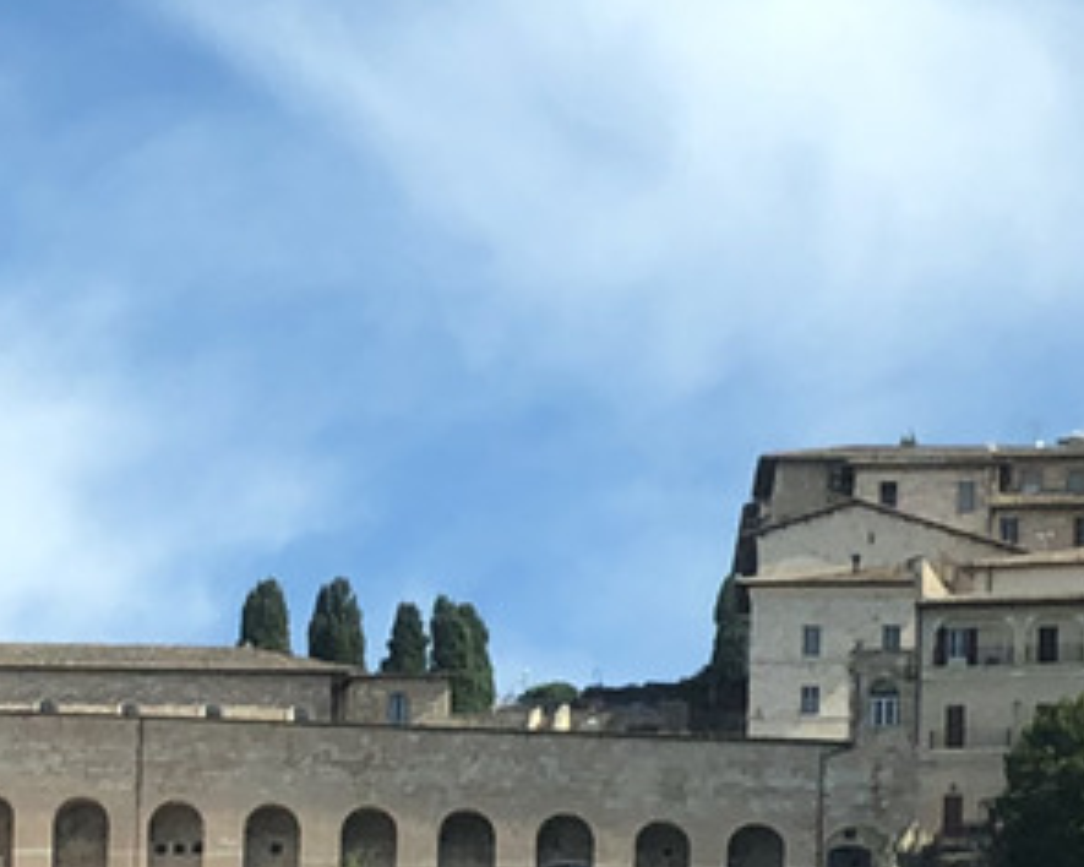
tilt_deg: +5.9
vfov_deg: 5.5
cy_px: 1484
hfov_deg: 6.7
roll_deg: -2.8
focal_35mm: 275
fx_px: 8823
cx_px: -1518
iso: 16
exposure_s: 1/674
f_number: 2.4
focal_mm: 6
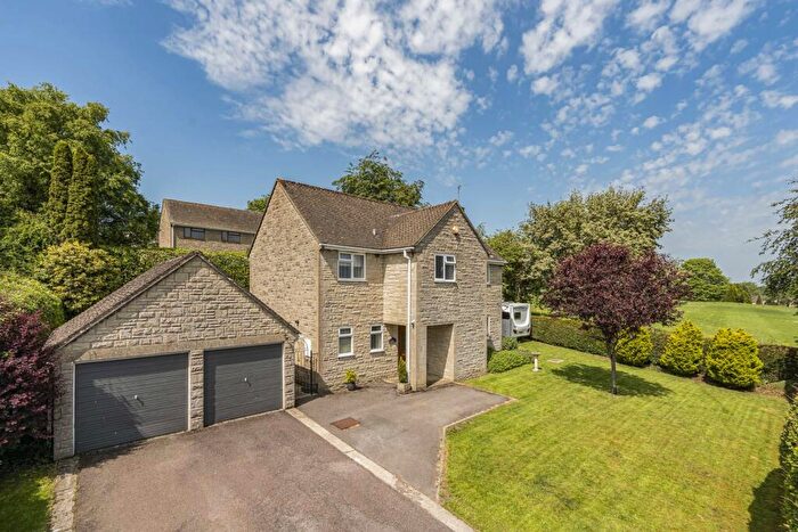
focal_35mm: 16
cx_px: 399
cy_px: 266
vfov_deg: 73.8
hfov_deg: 96.7
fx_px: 355
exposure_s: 1/640
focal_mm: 16
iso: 400
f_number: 8
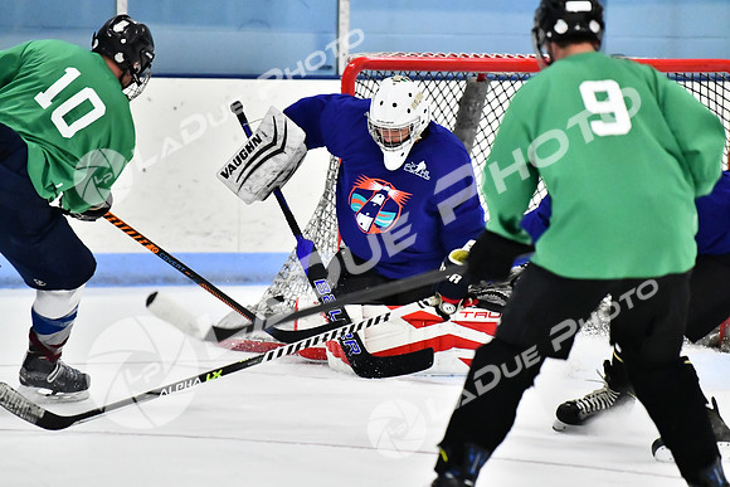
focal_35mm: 300
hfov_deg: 6.9
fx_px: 6084
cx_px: 365
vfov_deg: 4.6
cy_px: 244
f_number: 2.8
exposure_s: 1/1600
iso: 8000
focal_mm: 200
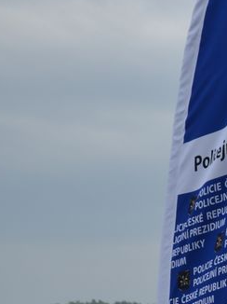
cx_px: 571
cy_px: 386
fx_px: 1882
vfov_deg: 9.1
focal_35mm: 215
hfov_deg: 6.5
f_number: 7.1
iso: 200
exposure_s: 1/200
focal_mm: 38
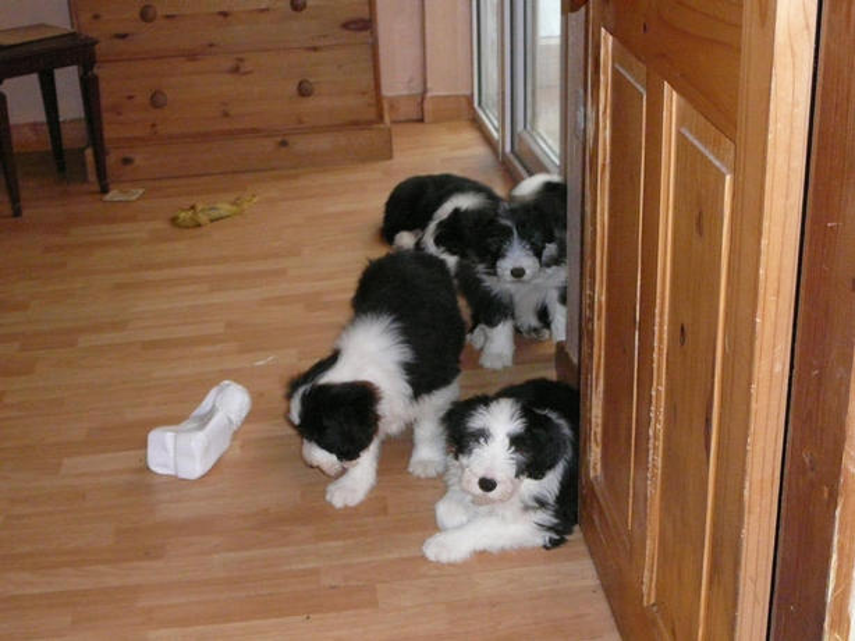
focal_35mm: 52
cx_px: 428
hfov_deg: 36.8
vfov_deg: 28.0
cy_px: 320
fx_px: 1284
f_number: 3.4
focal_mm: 7.8
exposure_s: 1/30
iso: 400
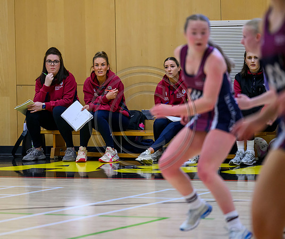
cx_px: 100
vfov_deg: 6.6
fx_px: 2079
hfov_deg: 7.8
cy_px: 115
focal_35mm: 242
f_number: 3.2
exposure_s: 1/1000
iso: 3200
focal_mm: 200
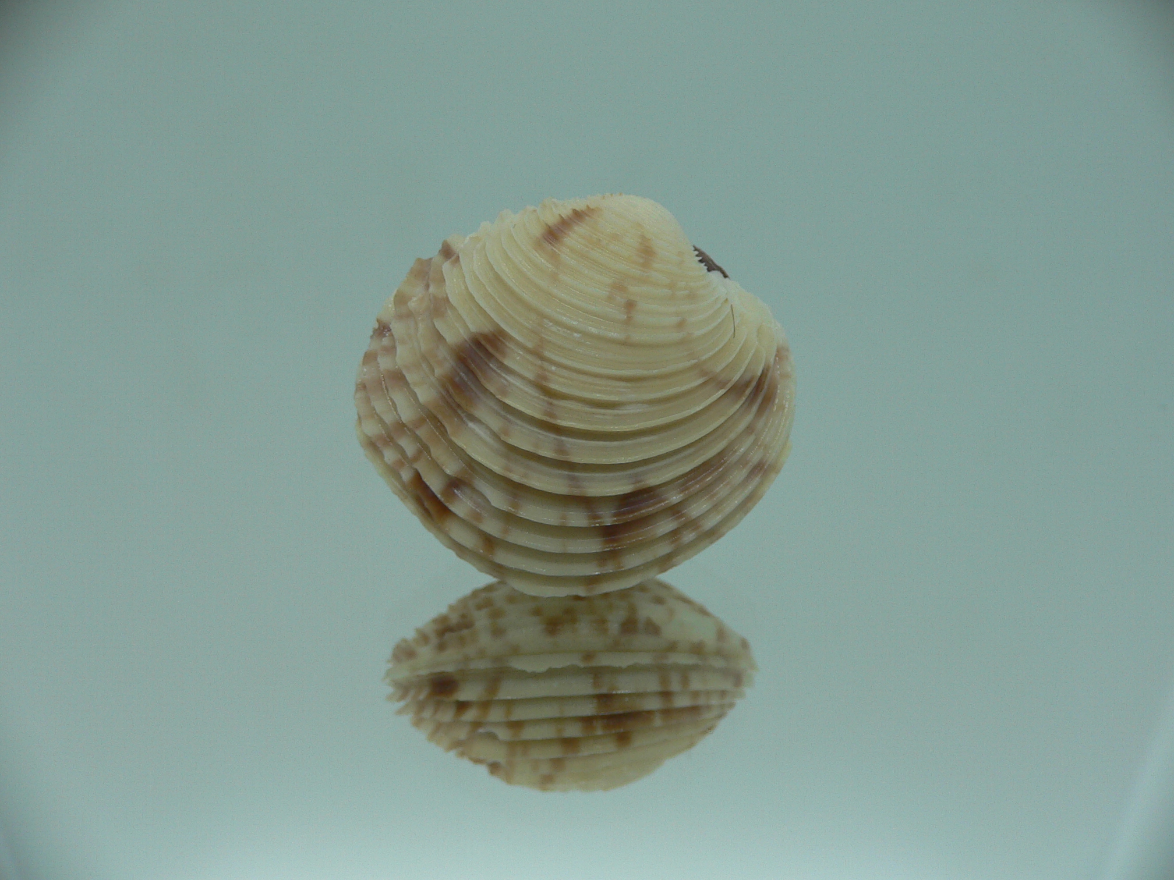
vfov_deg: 40.7
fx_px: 1187
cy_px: 440
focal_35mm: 35
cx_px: 587
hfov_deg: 52.6
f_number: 2.8
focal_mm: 4.6
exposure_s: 1/60
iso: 80
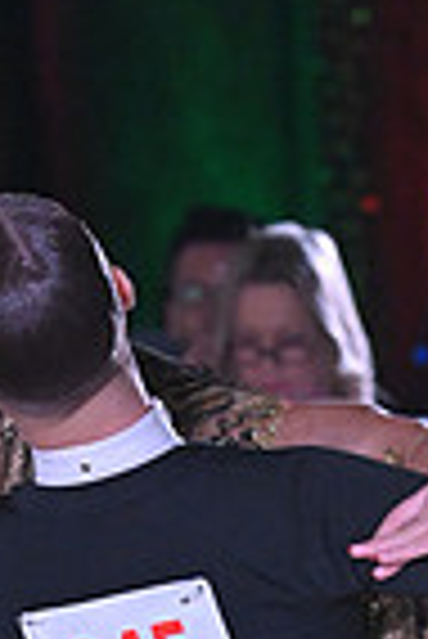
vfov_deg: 3.3
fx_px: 10922
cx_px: 354
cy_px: 954
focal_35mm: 614
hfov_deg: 2.2
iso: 4000
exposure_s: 1/400
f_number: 5.6
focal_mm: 150
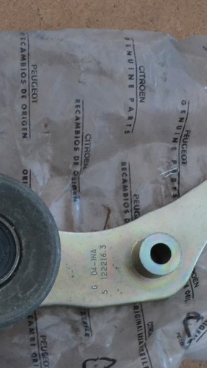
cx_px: -92
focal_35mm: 133
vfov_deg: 16.1
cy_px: 224
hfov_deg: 8.9
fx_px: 1297
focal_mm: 32
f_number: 4.8
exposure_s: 1/25
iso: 3200
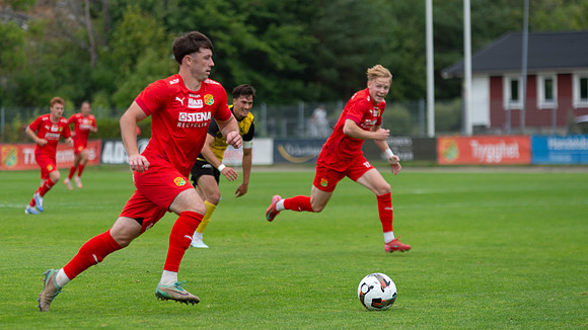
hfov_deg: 11.4
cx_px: 209
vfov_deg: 6.4
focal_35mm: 189
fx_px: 2943
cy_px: 171
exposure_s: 1/1250
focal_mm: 140
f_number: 3.2
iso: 200
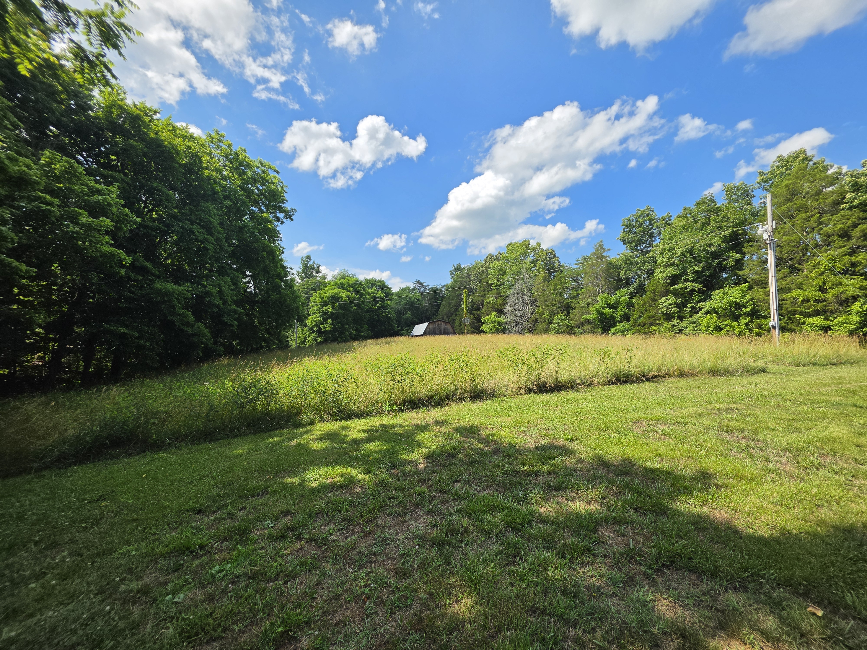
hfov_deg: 106.2
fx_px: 326
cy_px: 325
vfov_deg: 89.9
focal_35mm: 13
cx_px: 434
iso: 32
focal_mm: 2.2
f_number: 1.9
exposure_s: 1/1804
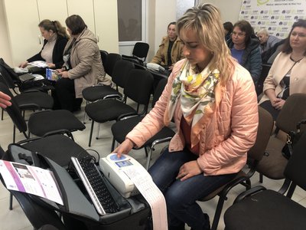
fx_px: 248
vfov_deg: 49.7
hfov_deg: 63.4
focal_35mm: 28
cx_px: 153
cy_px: 115
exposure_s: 1/15
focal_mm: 3.99
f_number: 1.8
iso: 50
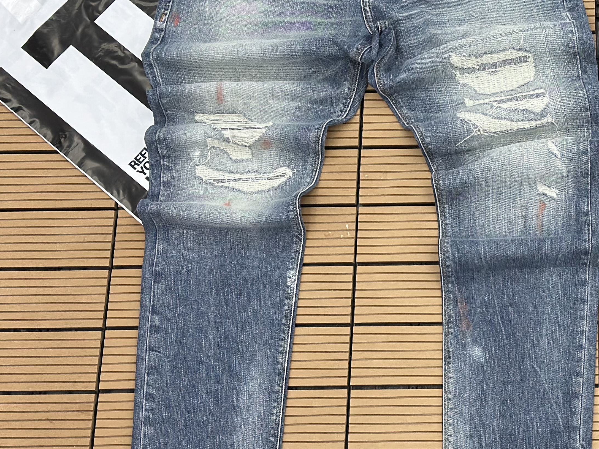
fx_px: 1540
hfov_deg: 21.5
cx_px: 532
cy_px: 107
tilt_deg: -70.8
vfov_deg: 16.5
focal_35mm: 89
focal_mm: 6.86
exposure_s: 1/60
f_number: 1.78
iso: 200
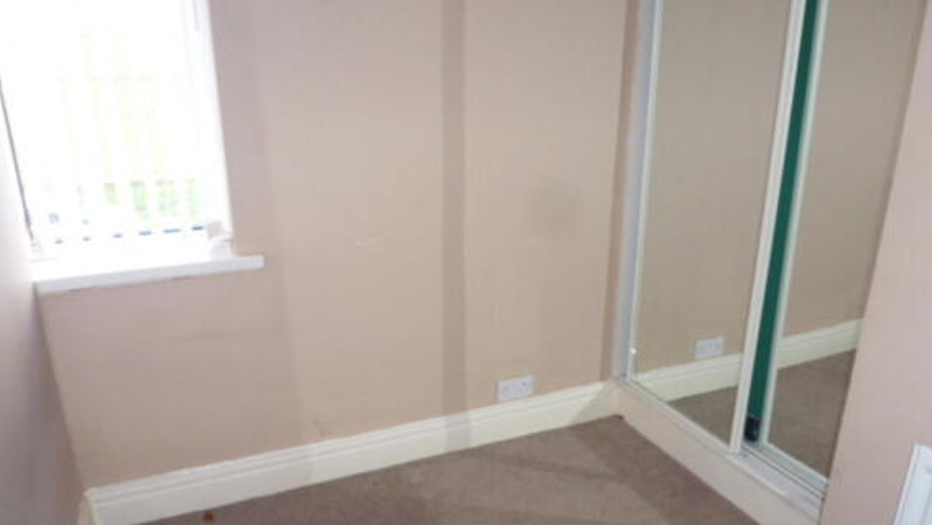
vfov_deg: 41.2
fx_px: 692
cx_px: 468
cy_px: 332
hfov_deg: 67.9
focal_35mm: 28
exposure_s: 1/30
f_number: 2.8
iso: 200
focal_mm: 4.5
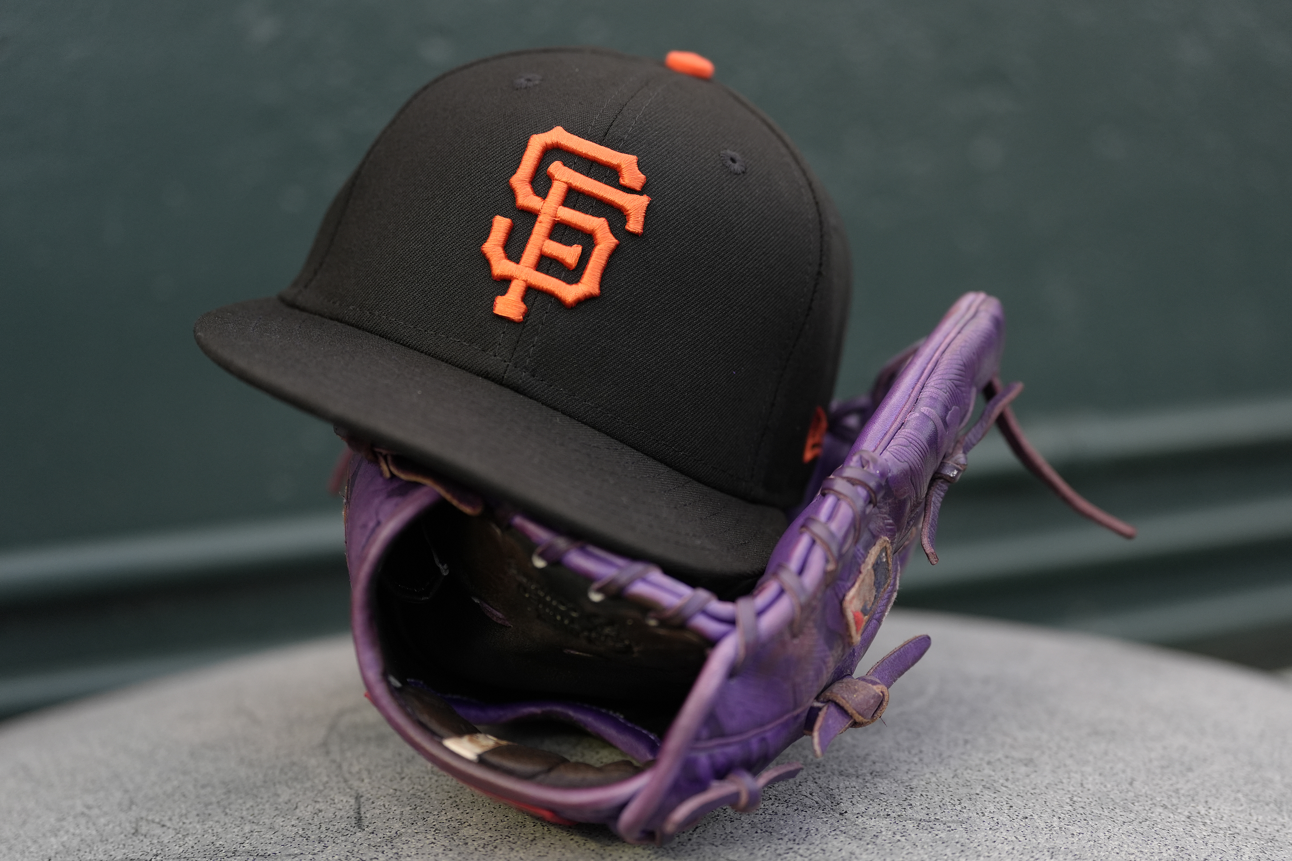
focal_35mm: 70
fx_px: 2512
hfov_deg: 28.8
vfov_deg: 19.5
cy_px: 430
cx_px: 646
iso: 1000
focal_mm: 70
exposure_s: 1/2000
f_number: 2.8
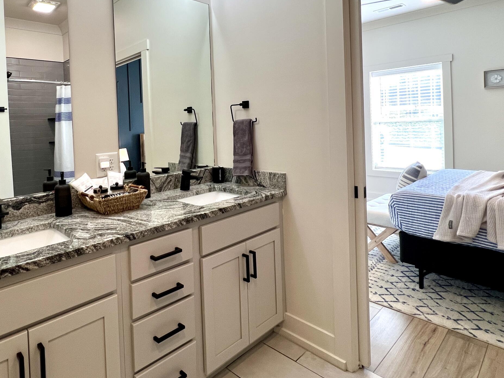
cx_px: 190
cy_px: 133
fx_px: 306
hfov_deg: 77.6
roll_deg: +2.3
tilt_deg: -0.3
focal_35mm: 21
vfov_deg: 62.2
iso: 160
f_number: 1.8
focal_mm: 1.57
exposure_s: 1/120
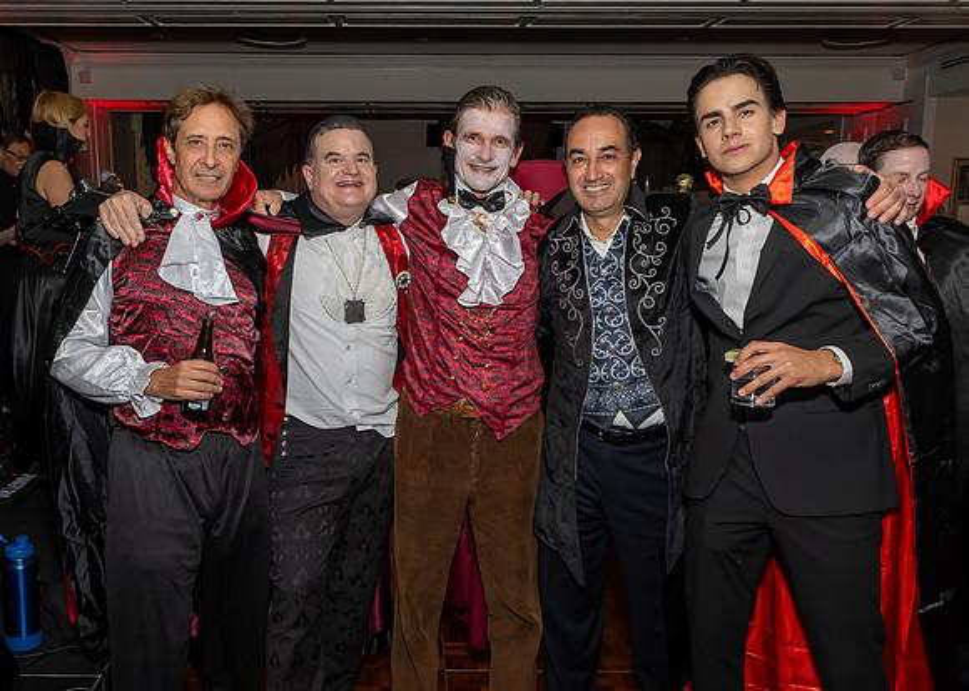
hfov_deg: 59.8
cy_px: 362
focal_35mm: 30
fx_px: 838
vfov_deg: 44.8
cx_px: 411
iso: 1000
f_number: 8
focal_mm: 17
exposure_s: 1/250
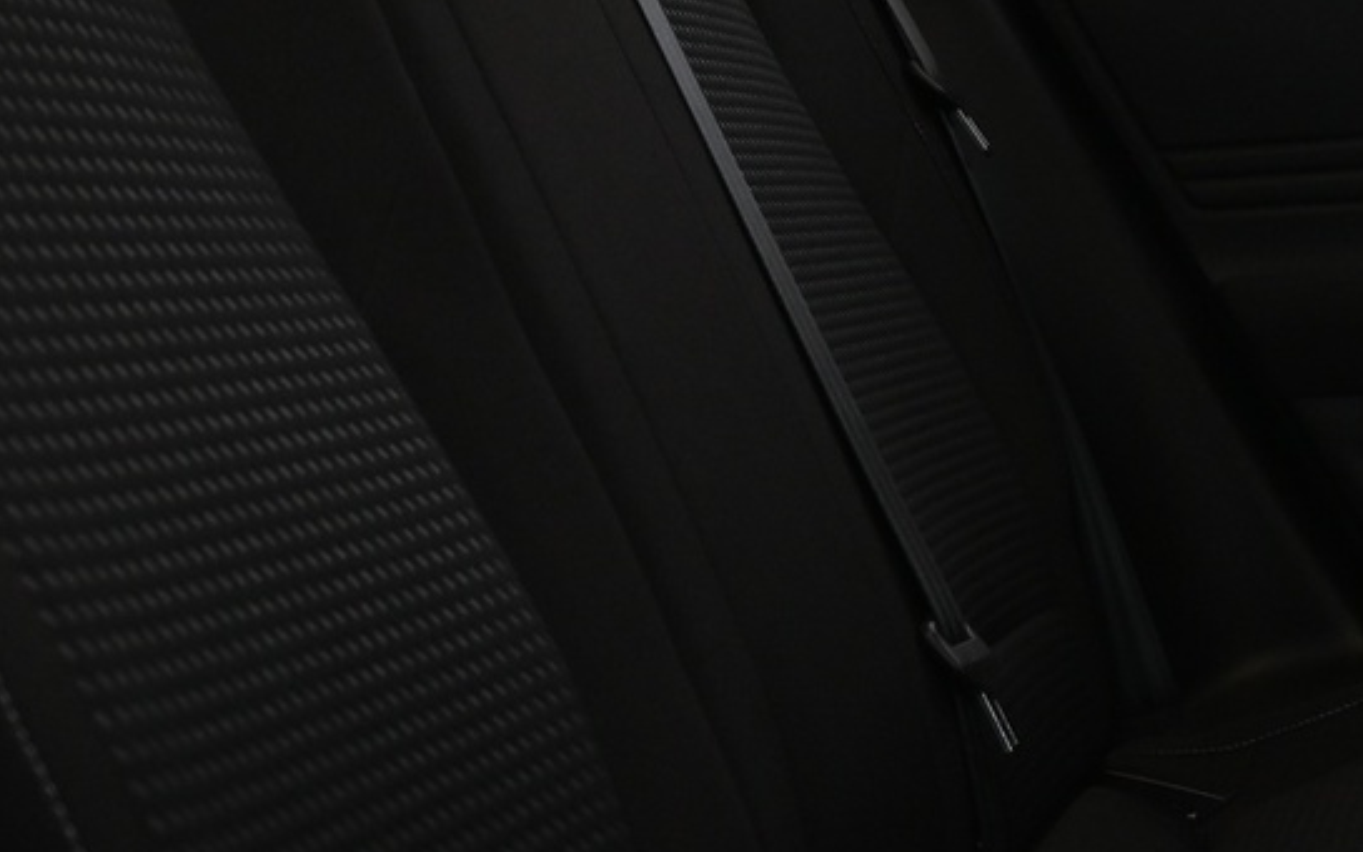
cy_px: 188
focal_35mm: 89
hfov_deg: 23.0
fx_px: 3297
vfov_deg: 14.6
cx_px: 1100
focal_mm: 19.5
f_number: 3.8
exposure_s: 1/30
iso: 1000
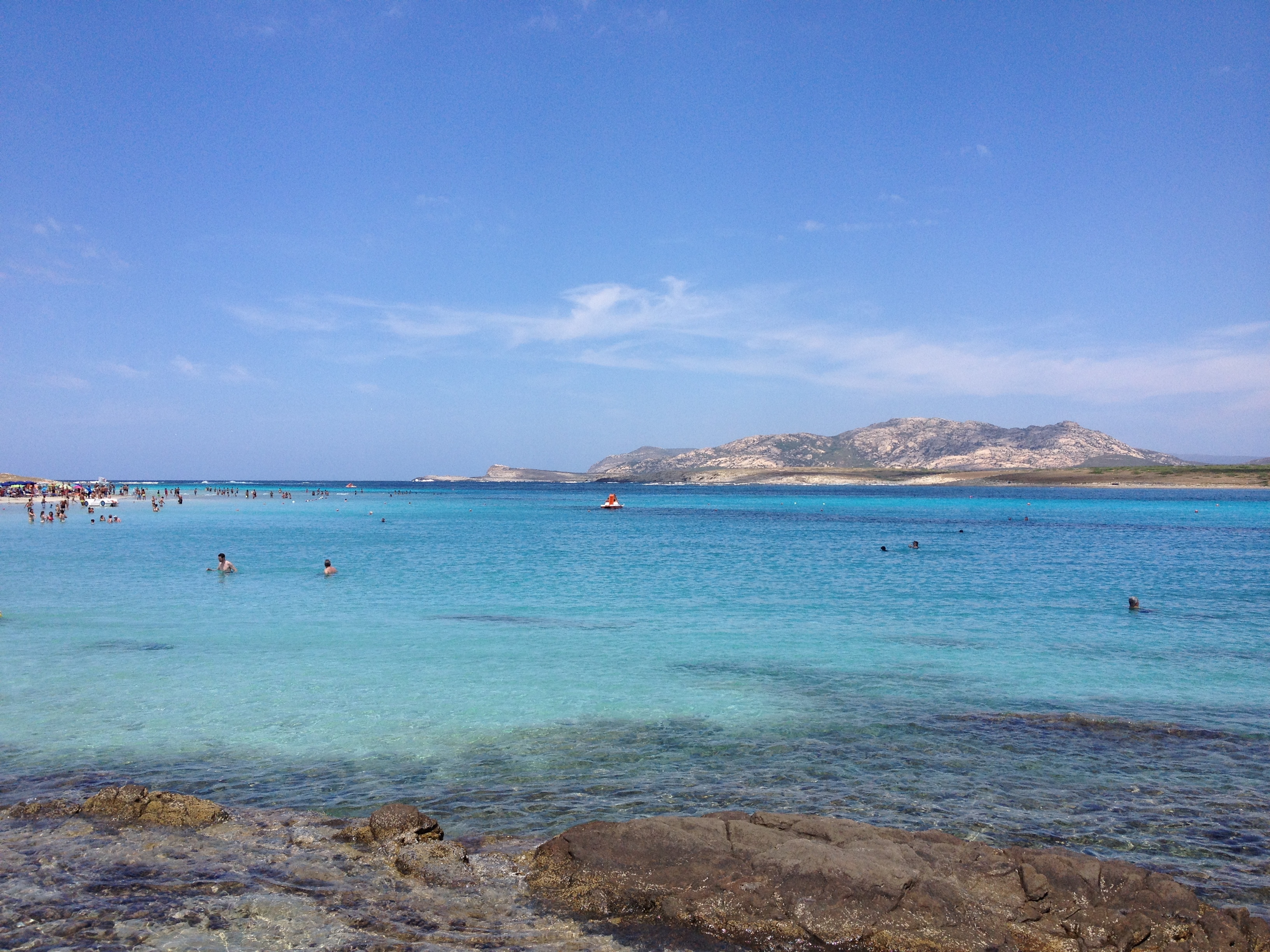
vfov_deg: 40.7
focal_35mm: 35
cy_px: 476
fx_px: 1284
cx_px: 635
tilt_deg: -1.6
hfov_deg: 52.6
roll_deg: +0.0
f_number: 2.4
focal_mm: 4.28
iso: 50
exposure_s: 1/2208
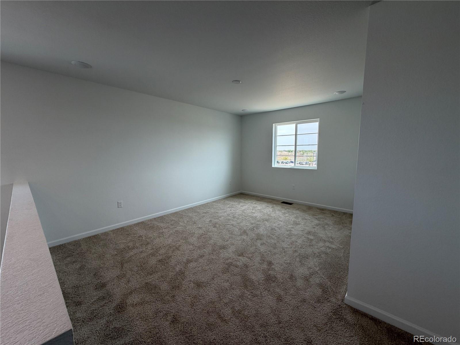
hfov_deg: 102.1
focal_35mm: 14
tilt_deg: -6.9
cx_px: 230
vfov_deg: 85.7
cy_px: 172
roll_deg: +0.4
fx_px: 186
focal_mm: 2.22
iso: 64
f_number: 2.2
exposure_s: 1/120
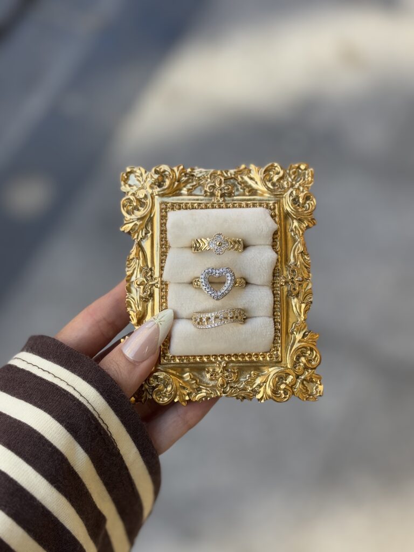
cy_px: 276
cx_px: 207
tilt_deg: -59.6
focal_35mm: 52
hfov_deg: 28.0
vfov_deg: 36.8
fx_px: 829
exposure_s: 1/259
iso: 32
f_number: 1.6
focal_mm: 5.96
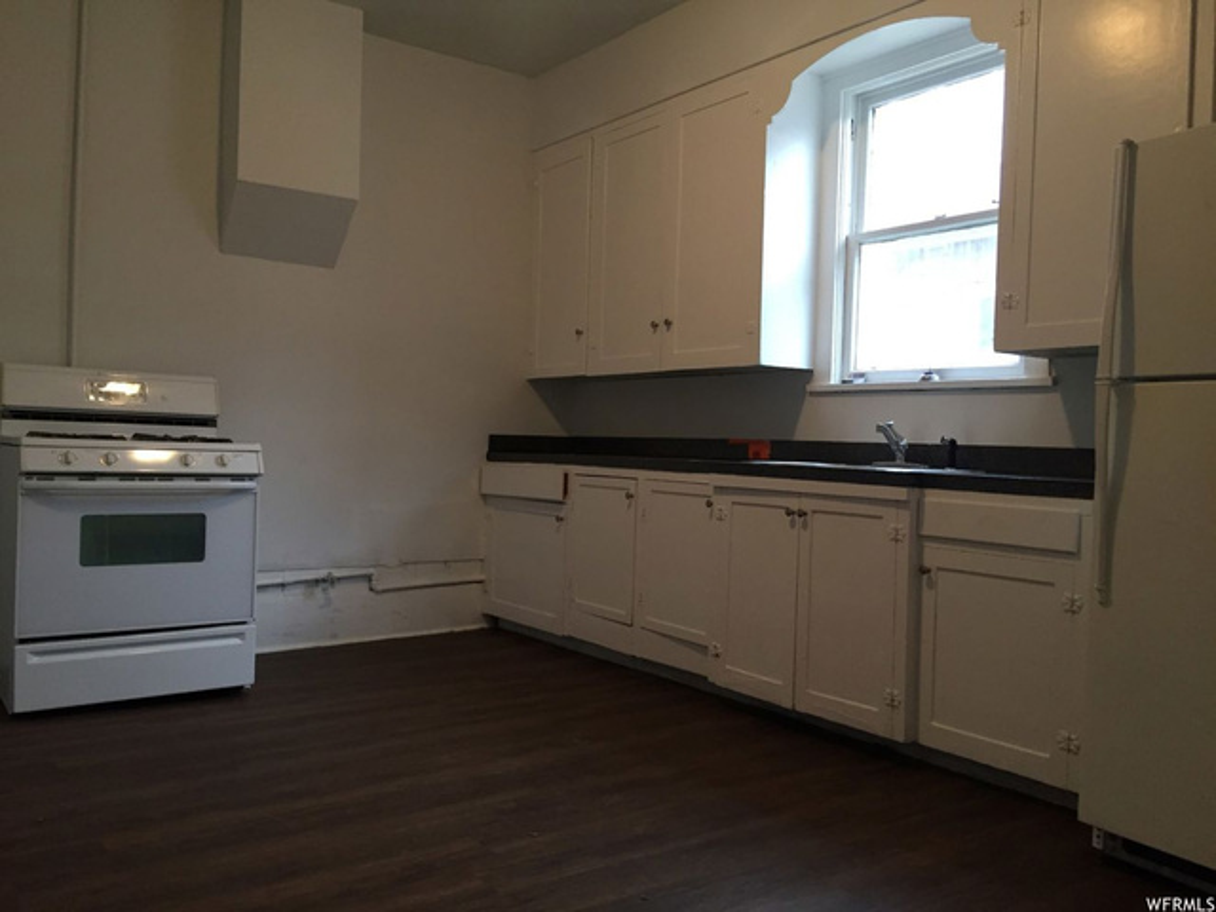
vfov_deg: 48.2
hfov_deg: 61.7
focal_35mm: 29
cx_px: 608
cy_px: 456
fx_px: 1019
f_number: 2.2
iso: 100
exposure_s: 1/30
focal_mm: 4.15
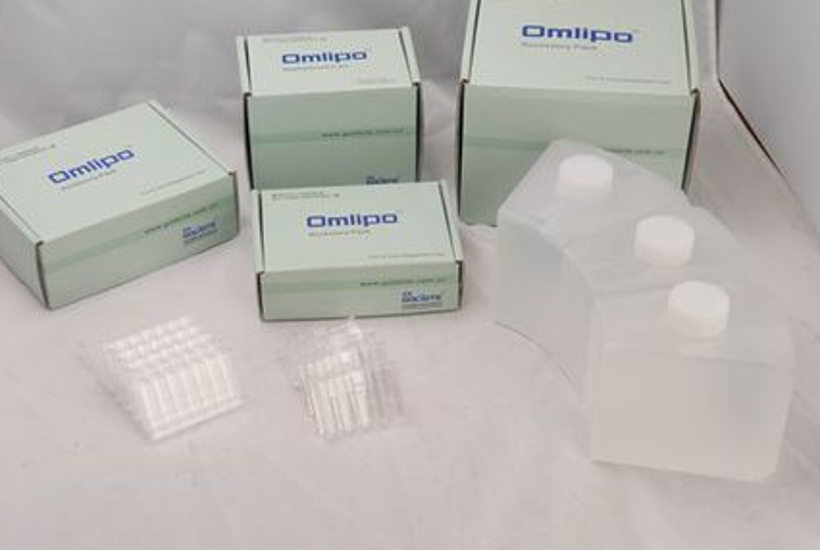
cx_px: 395
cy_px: 255
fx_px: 1406
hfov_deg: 32.5
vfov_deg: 22.2
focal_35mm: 62
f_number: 11
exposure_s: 1/1.6
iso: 100
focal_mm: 35
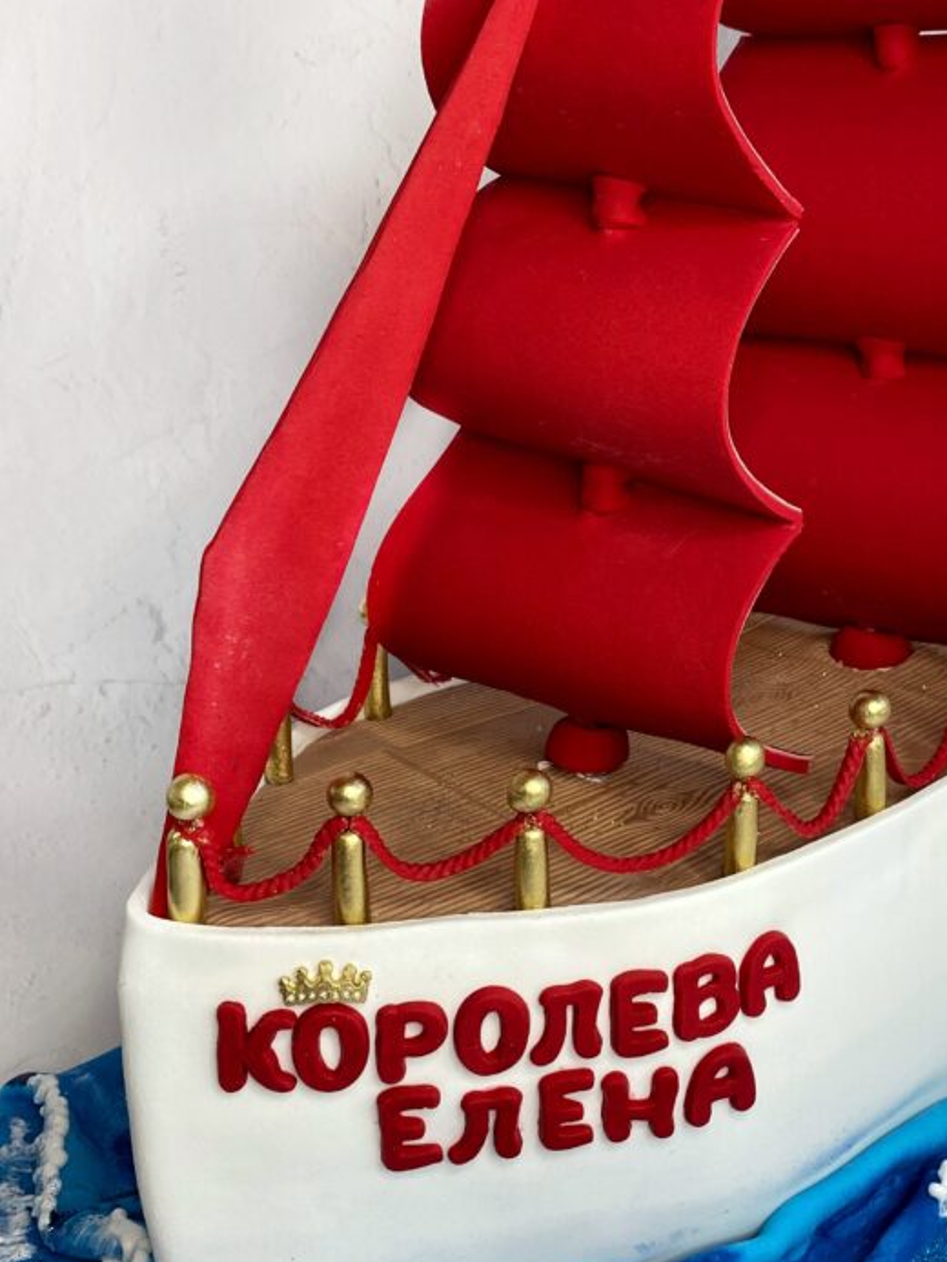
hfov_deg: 30.0
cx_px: 641
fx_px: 1750
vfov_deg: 39.6
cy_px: 612
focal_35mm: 48
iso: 32
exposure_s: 1/122
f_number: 1.8
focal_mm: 4.25
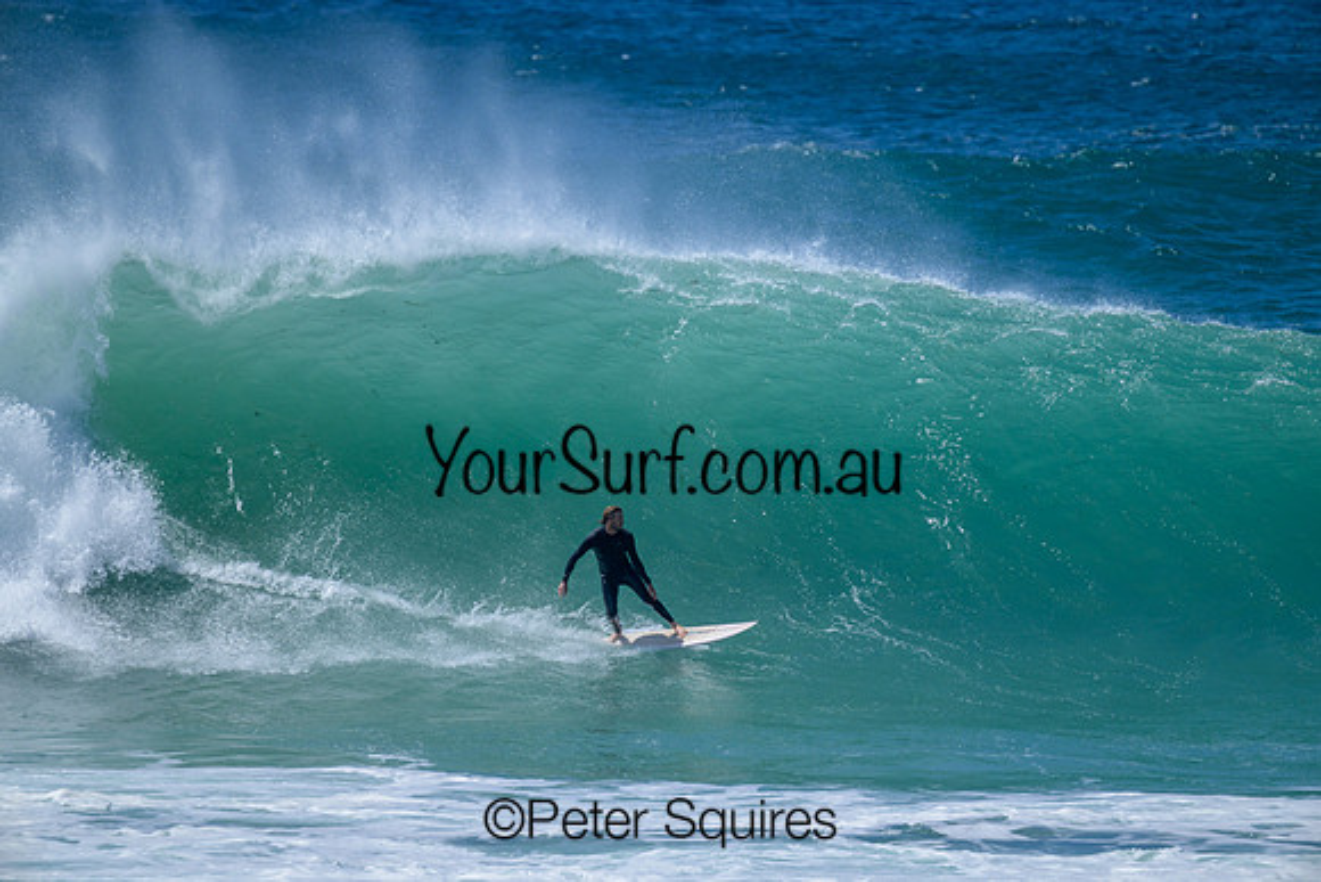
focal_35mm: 560
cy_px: 441
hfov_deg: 3.7
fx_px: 20553
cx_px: 660
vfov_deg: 2.5
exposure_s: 1/2000
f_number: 8
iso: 450
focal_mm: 560
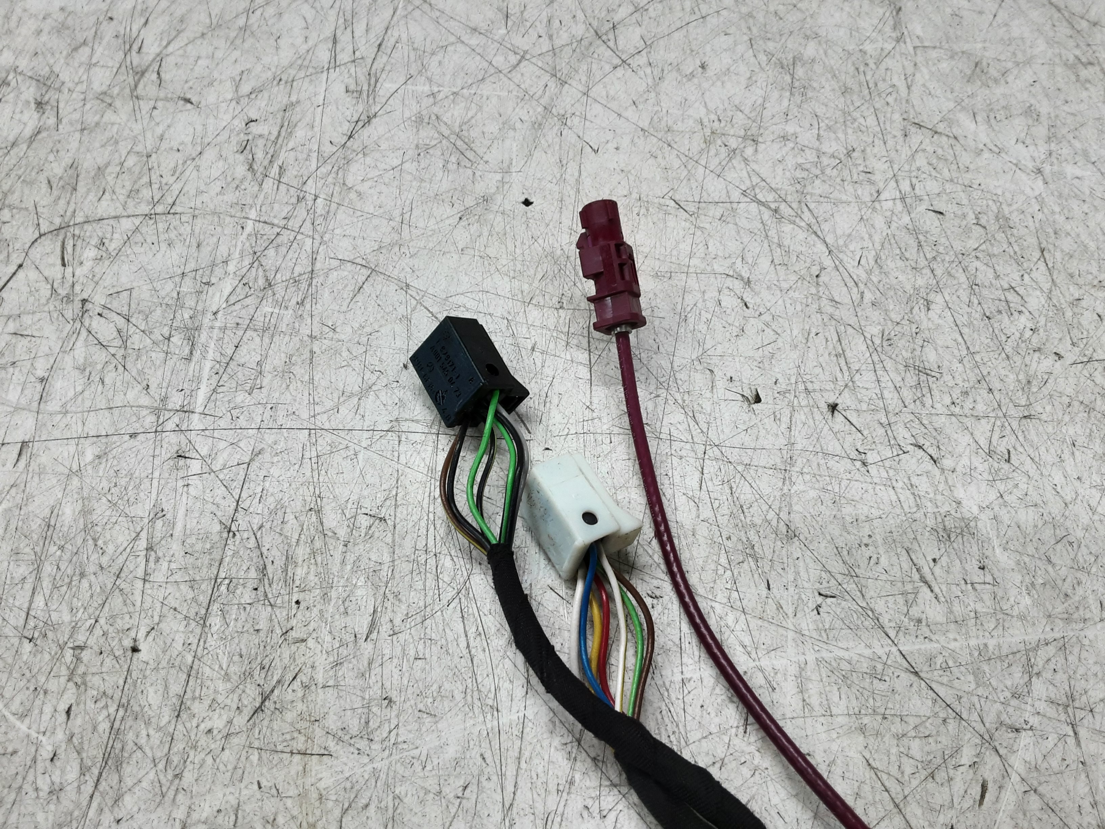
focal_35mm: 27
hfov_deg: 65.3
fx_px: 862
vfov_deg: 51.4
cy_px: 414
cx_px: 552
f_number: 1.9
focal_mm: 2.91
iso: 64
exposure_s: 1/50
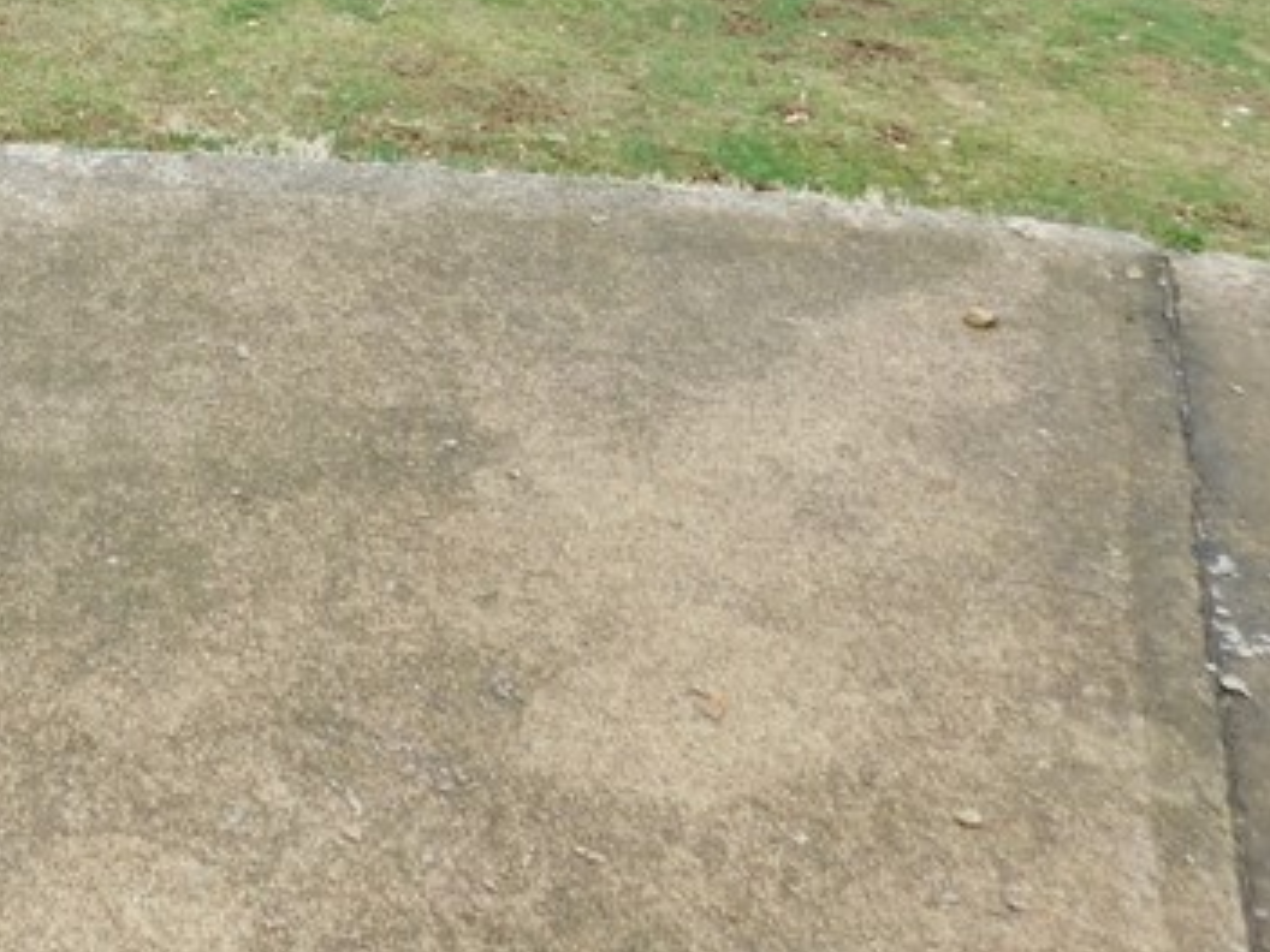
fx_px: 2458
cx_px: -195
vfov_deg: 20.1
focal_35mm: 67
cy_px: -288
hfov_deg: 26.3
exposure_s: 1/100
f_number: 3
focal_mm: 4
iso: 125
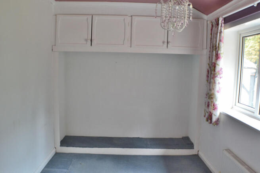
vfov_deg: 34.2
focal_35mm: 39
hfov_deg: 49.5
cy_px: 86
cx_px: 130
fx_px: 282
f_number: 6.3
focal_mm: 26
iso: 400
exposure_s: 1/20
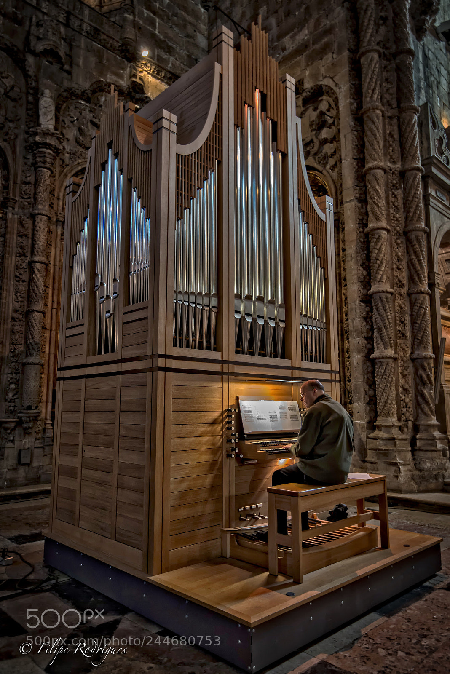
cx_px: 225
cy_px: 337
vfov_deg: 71.5
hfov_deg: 51.3
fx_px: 468
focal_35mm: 25
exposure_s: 1/13
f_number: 4
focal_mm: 25
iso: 2000
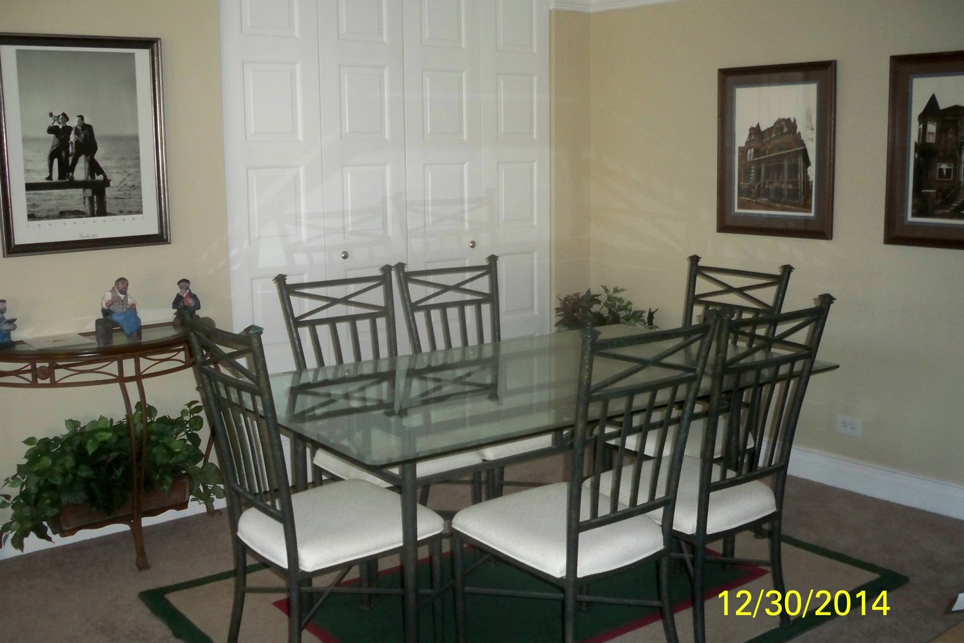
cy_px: 329
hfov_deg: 51.9
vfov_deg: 35.9
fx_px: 990
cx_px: 478
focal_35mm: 37
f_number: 3.1
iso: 320
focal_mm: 6.3
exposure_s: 1/30
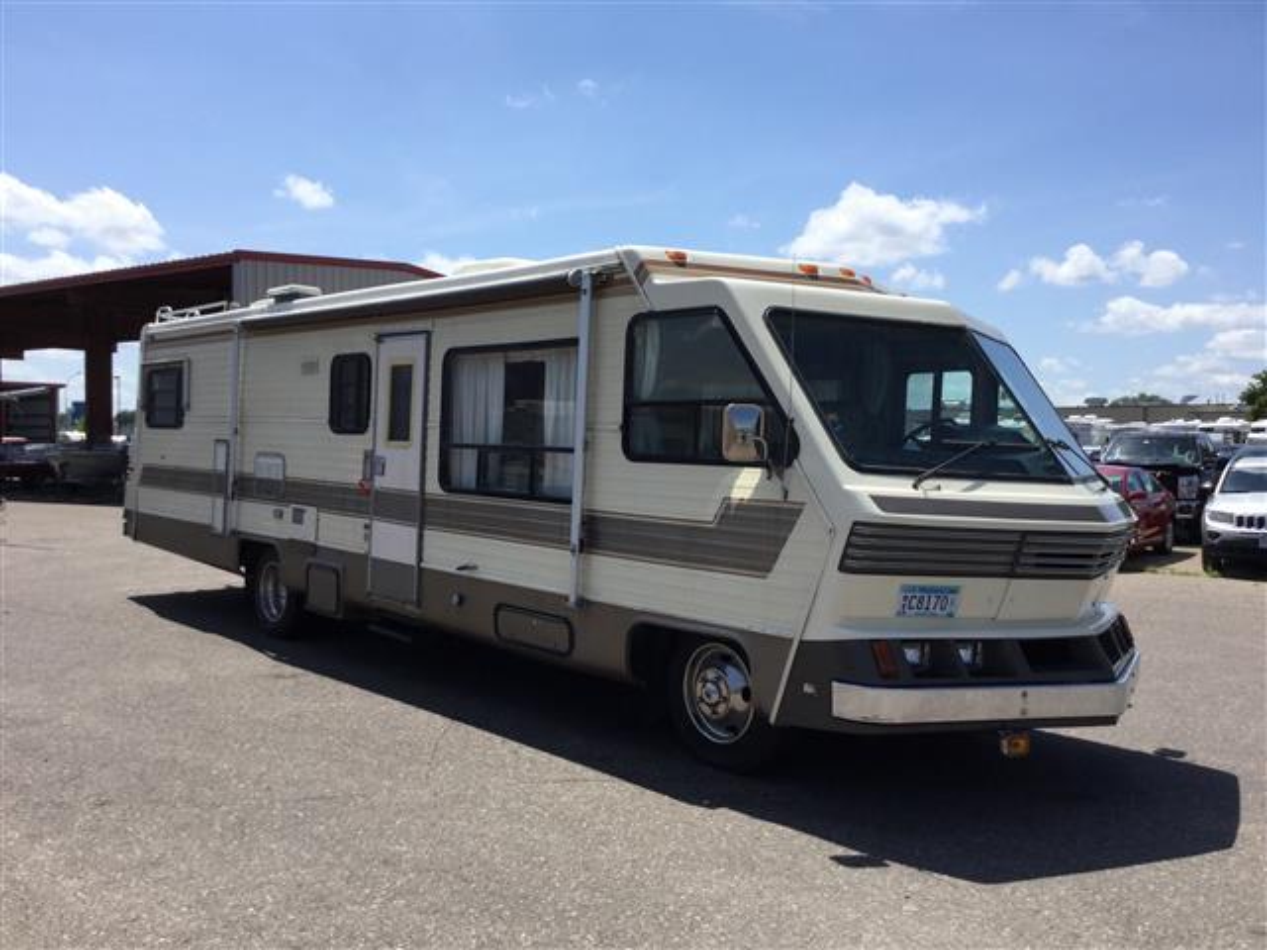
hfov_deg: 58.4
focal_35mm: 31
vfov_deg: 45.4
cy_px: 475
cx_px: 634
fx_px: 1135
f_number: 2.4
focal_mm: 3.3
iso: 25
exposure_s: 1/1294
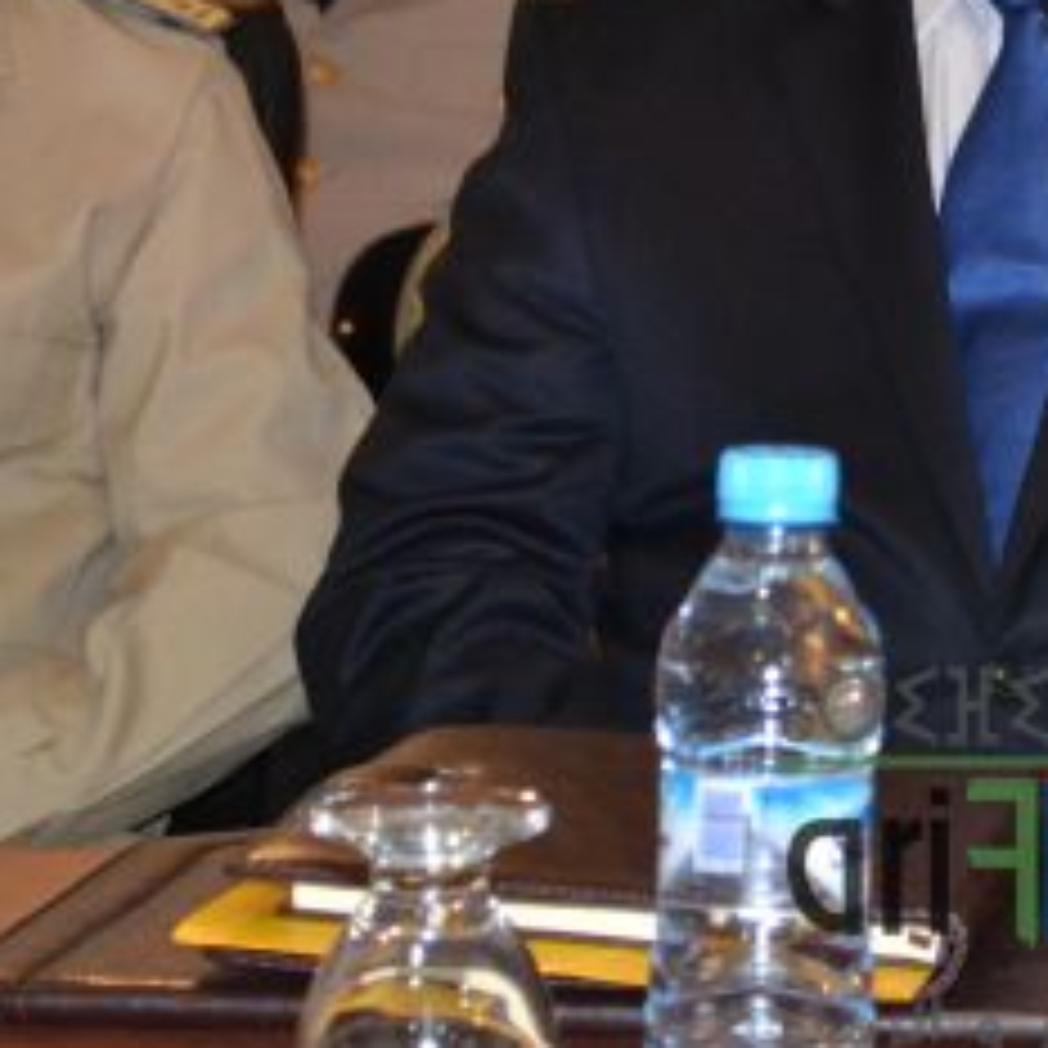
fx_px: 5754
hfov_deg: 10.3
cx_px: 1183
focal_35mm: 168
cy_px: 108
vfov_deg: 10.4
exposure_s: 1/60
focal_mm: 48
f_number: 5.6
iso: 3200
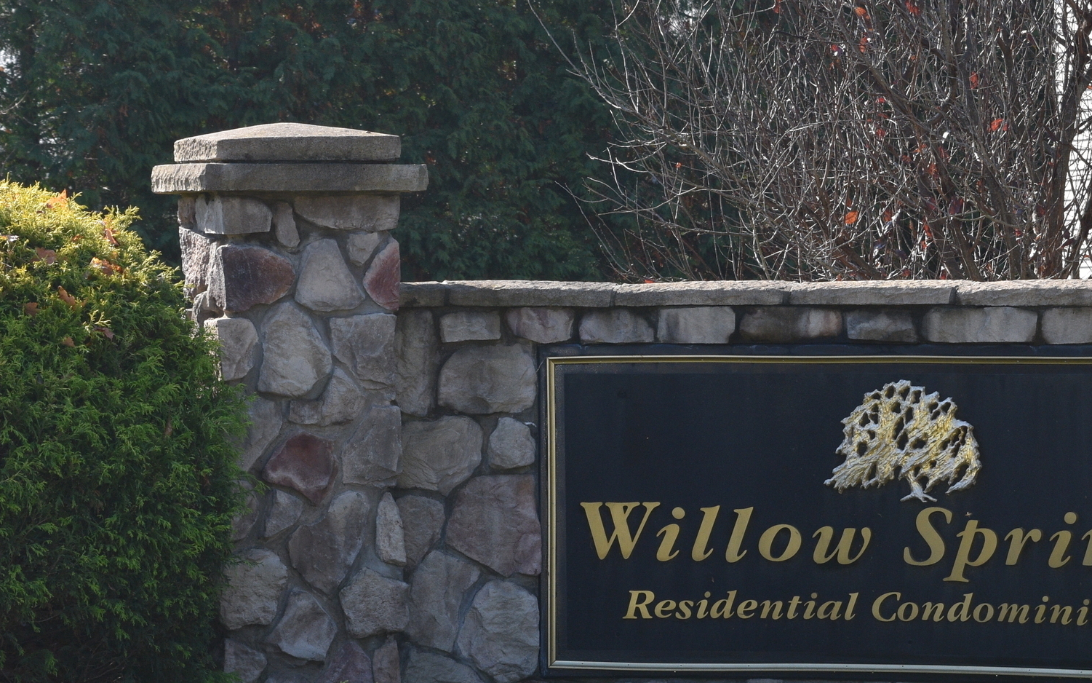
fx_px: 5120
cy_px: 503
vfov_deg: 7.6
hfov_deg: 12.2
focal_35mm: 172
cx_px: 706
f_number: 10
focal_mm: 55
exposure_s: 1/250
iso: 250
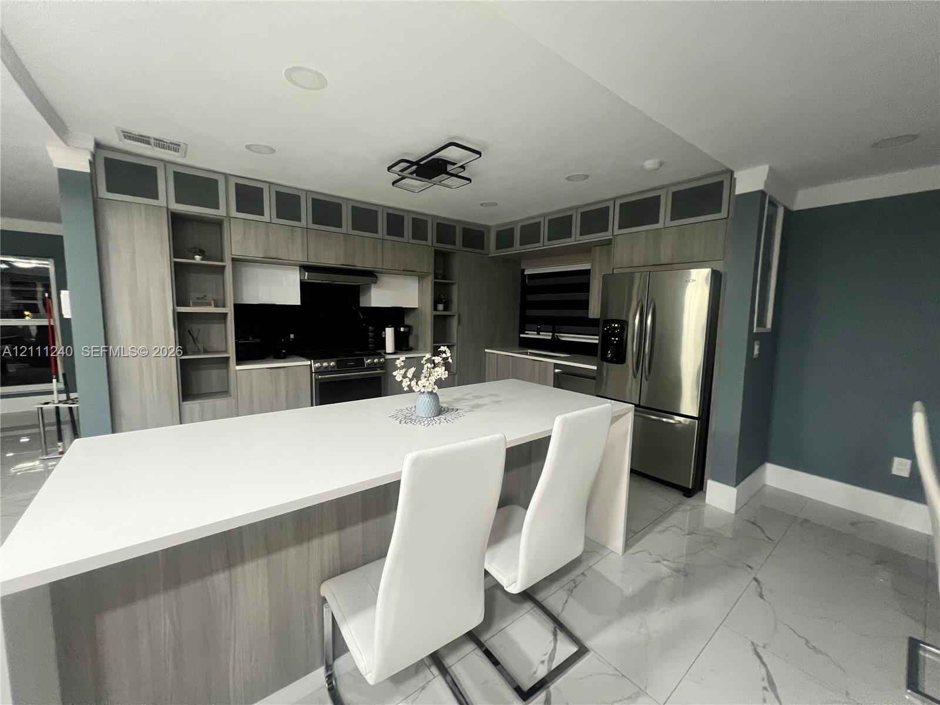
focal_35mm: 13
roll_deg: -1.0
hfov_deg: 106.2
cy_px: 352
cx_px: 470
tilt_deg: -6.8
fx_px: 353
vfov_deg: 89.9
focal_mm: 1.57
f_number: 1.8
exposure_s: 1/60
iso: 640
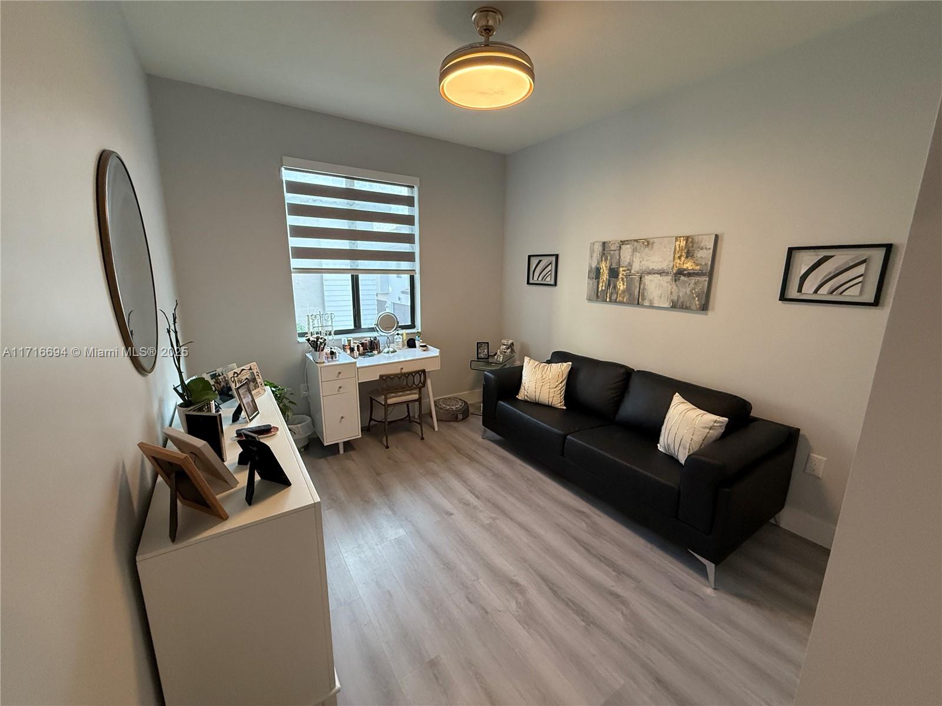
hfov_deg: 102.1
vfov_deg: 85.7
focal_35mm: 14
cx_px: 471
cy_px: 353
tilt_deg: -11.6
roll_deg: -0.8
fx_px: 381
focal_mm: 2.22
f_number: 2.2
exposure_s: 1/120
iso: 320
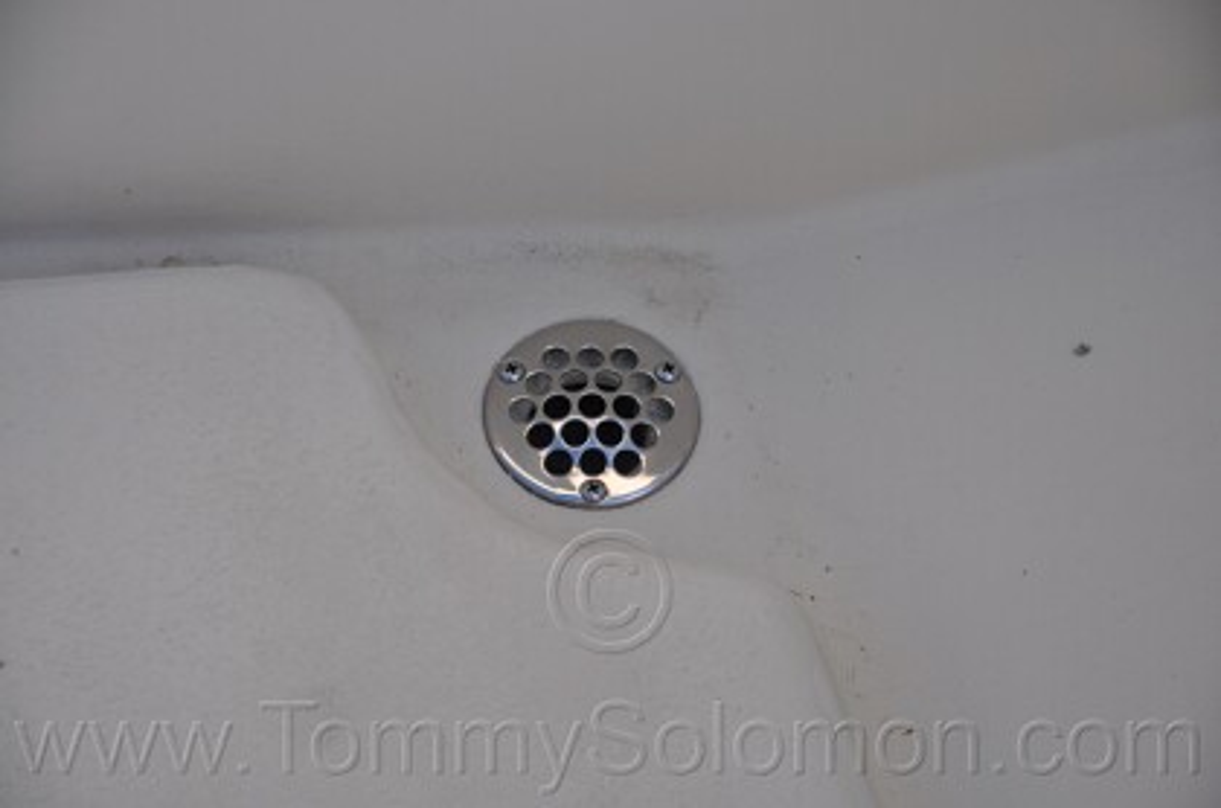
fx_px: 5330
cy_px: 404
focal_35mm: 158
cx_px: 610
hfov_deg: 13.1
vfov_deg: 8.7
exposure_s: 1/320
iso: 200
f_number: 8
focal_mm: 105
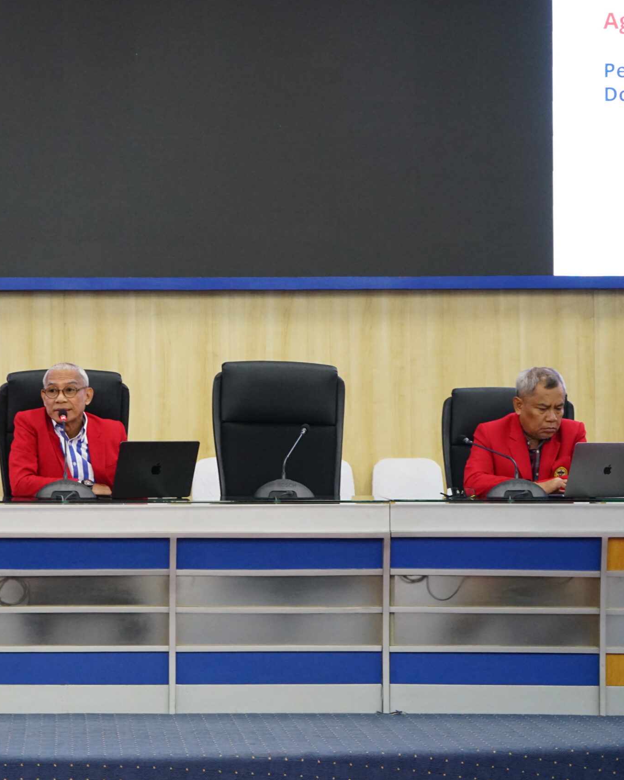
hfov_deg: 15.4
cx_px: 83
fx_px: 2286
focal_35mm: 99
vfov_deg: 19.4
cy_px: 389
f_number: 5.6
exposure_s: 1/40
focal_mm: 70
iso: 2500
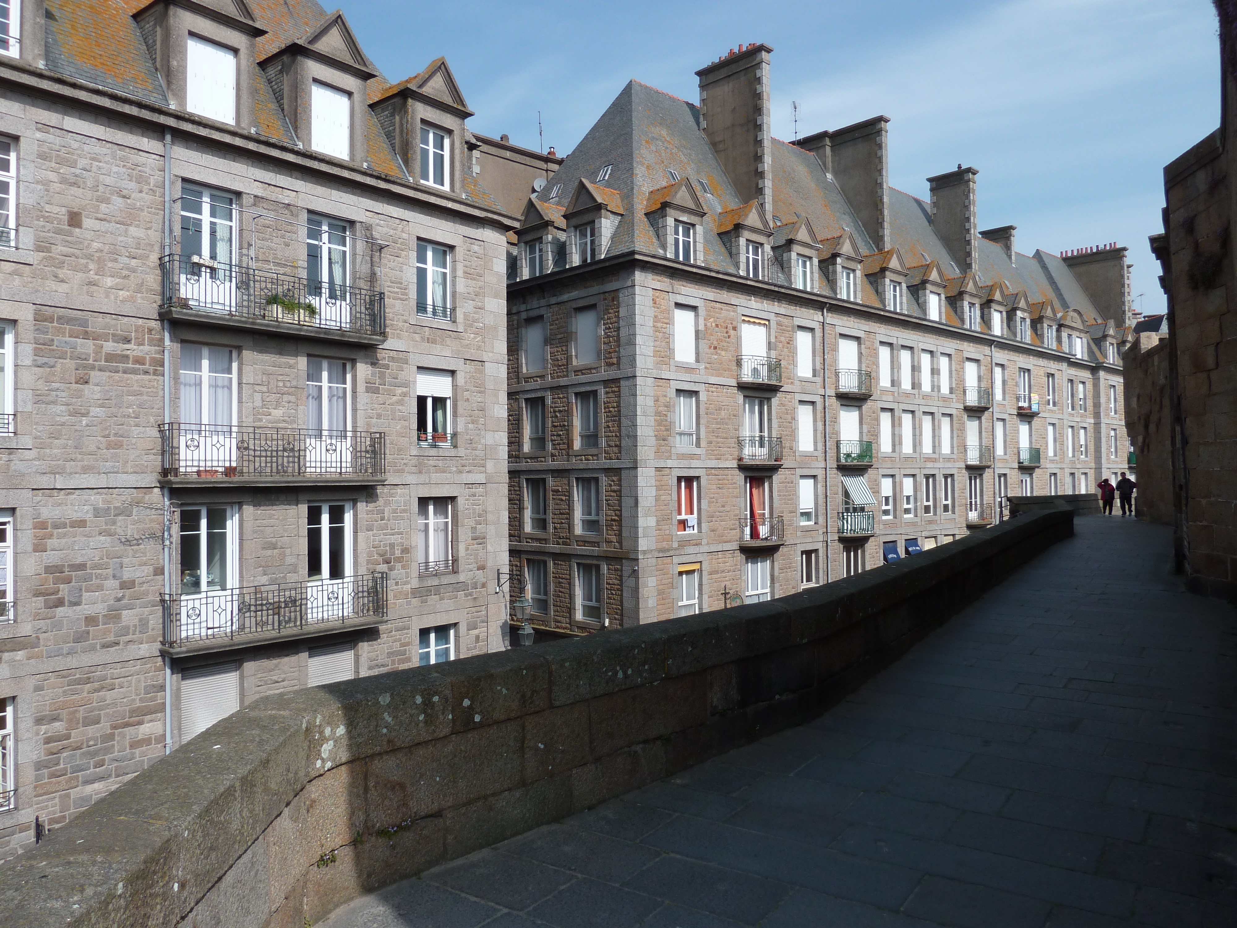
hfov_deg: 69.4
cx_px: 618
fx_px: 893
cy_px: 464
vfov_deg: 54.9
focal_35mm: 25
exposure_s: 1/800
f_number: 3.3
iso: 80
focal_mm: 4.1
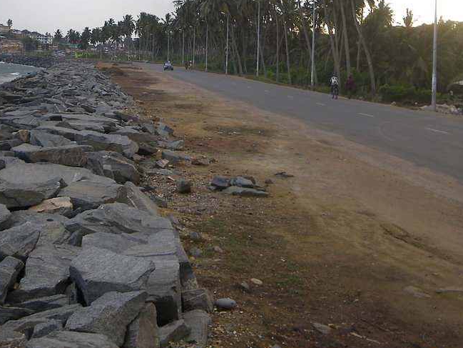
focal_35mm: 61
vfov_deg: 23.6
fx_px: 816
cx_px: 202
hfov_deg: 31.6
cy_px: 62
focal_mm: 5.8
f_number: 2.8
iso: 64
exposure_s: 1/60
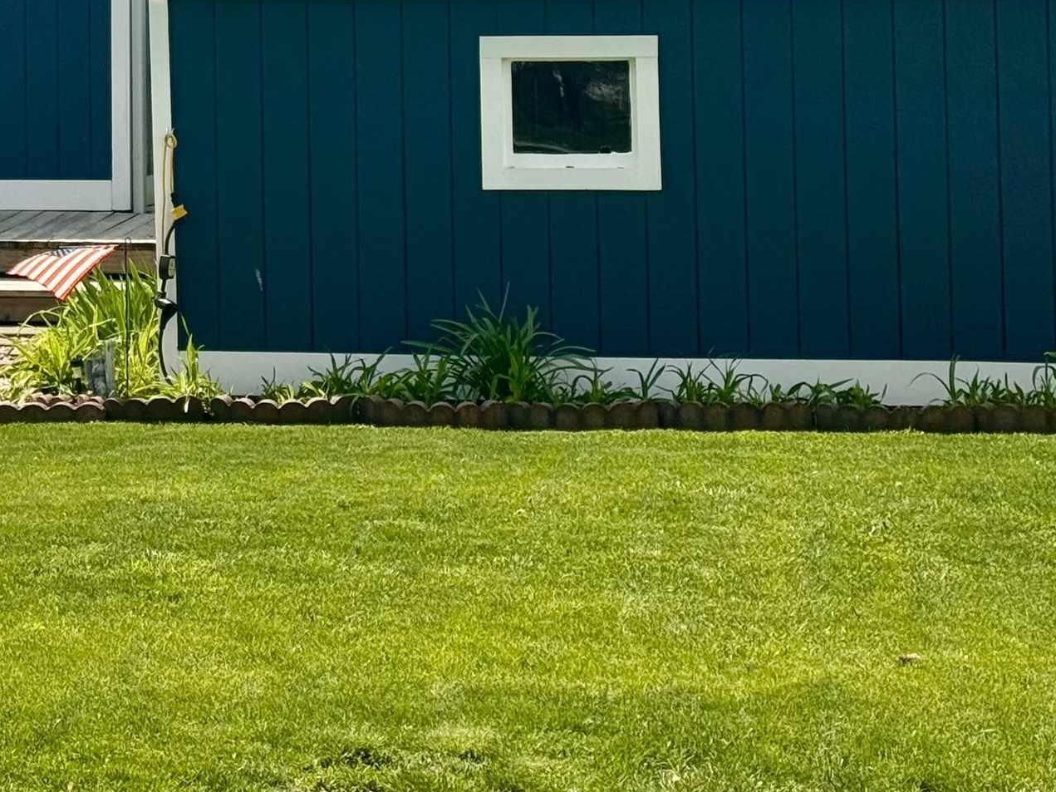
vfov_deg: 12.6
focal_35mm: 116
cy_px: -36
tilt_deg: +1.7
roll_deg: +0.1
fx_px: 3538
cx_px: 79
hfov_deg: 16.7
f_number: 1.78
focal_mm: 6.76
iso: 64
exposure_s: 1/4049
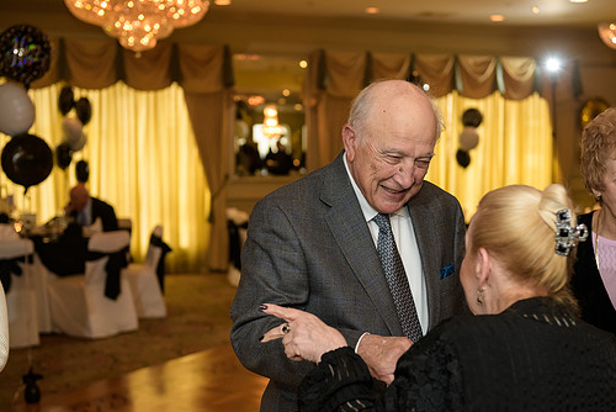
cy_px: 237
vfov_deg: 23.4
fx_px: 993
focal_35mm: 58
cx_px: 355
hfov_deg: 34.4
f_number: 3.2
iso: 1000
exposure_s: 1/125
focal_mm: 50
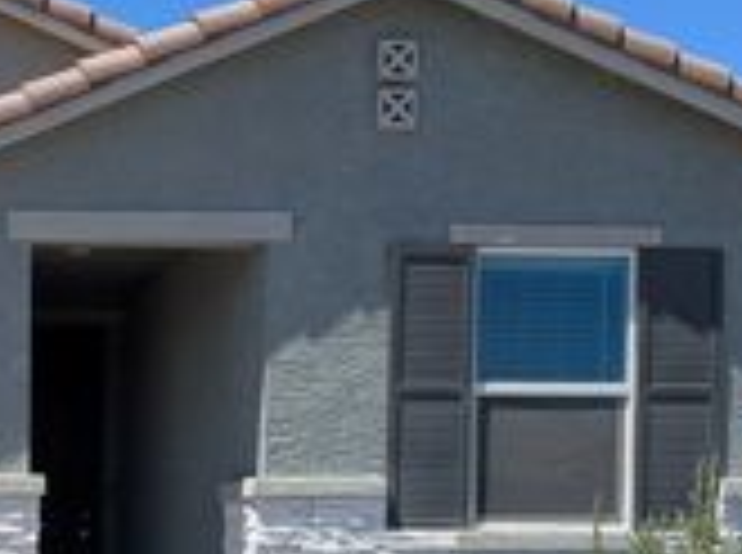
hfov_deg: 24.2
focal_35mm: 73
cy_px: 586
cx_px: -153
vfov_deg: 19.4
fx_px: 1561
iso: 22
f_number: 1.68
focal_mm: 6.9
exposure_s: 1/945
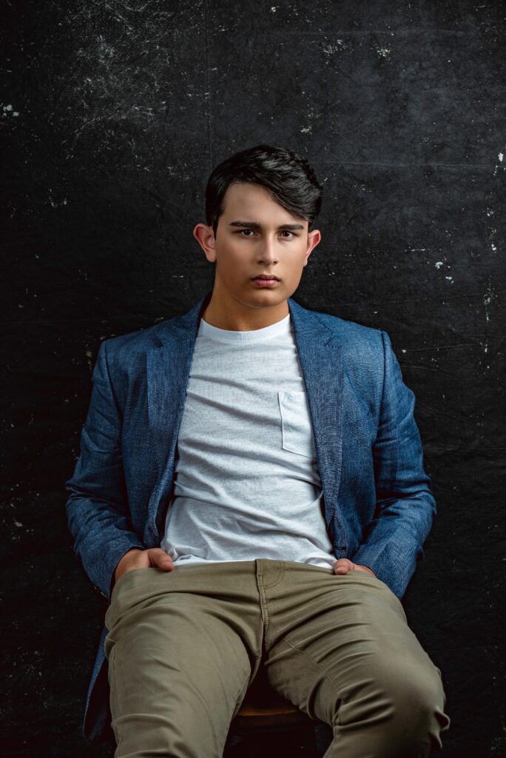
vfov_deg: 28.8
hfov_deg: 19.5
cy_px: 379
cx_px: 253
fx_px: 1474
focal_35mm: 70
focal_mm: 70
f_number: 5
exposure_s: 1/320
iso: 100
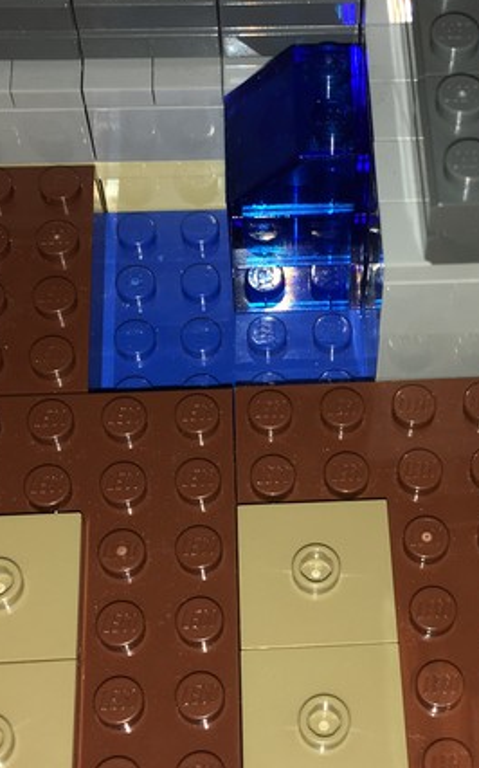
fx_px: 1359
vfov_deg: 31.5
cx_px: 366
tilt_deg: -62.0
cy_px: 410
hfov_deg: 19.8
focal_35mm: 65
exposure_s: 1/153
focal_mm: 4.15
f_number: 2.2
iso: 25
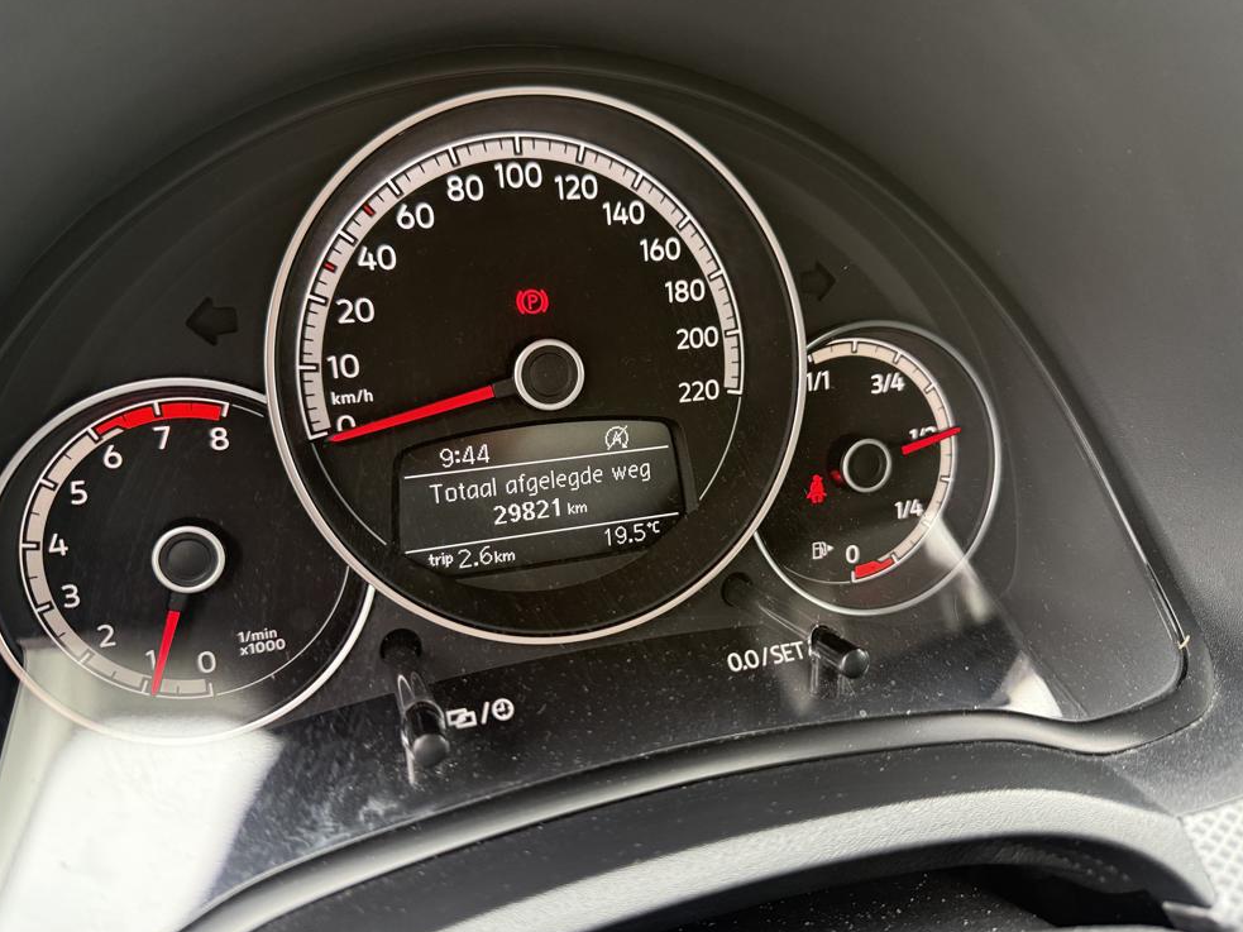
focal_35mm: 25
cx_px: 617
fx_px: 898
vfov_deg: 54.9
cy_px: 458
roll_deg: -1.8
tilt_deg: -24.1
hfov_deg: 69.4
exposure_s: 1/74
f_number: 1.78
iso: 200
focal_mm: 6.76
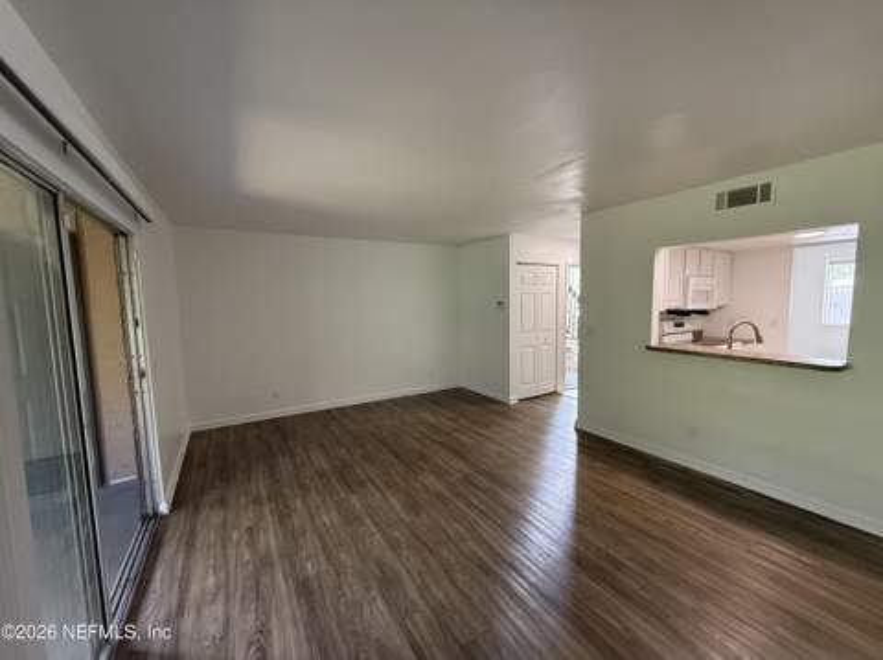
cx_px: 442
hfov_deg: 102.1
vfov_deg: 85.6
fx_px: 357
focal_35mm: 14
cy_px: 330
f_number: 2.2
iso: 320
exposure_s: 1/99
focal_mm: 2.22
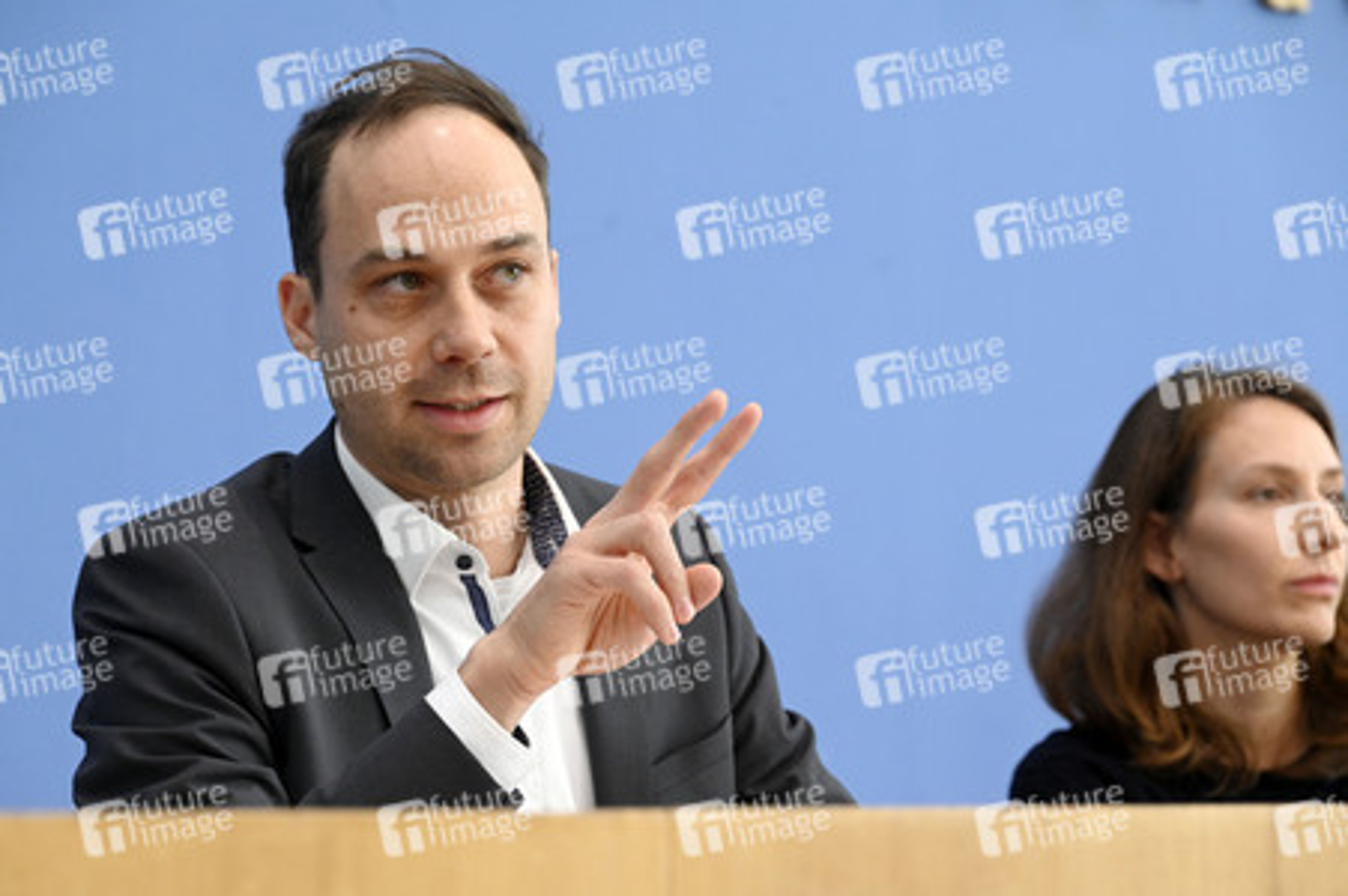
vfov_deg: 13.9
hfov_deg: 20.8
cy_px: 448
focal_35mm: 98
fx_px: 3667
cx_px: 674
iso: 4000
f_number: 6.3
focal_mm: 98
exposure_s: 1/640
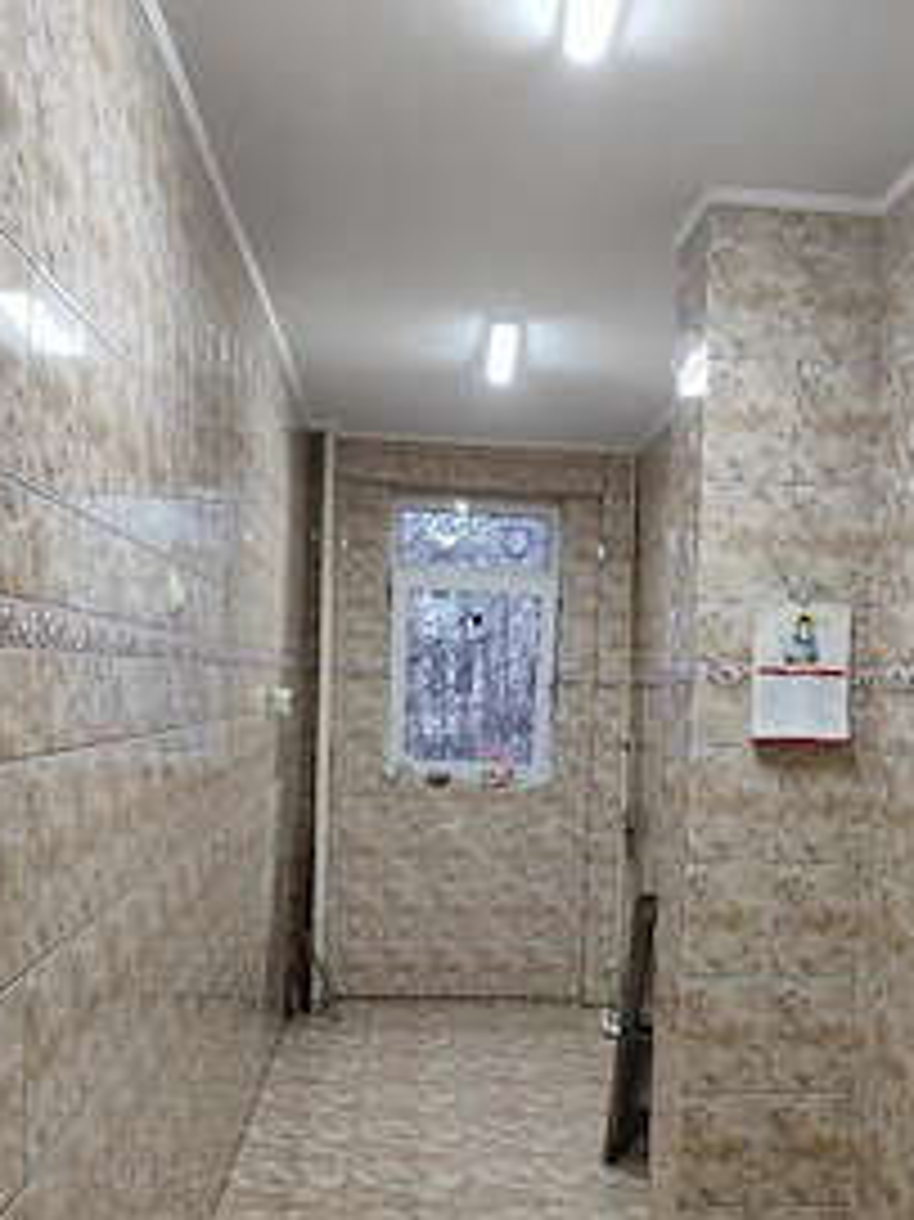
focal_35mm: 34
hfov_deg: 41.5
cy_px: 756
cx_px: 554
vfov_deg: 53.4
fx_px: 1198
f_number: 1.88
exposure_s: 1/50
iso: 631
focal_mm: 5.59
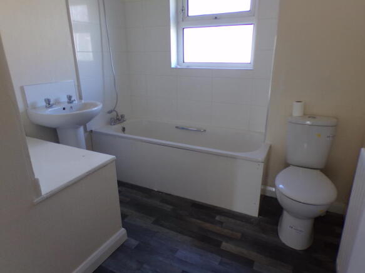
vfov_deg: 56.8
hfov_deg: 71.6
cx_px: 182
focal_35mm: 24
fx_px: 253
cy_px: 136
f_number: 3
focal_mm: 4.3
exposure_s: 1/40
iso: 100
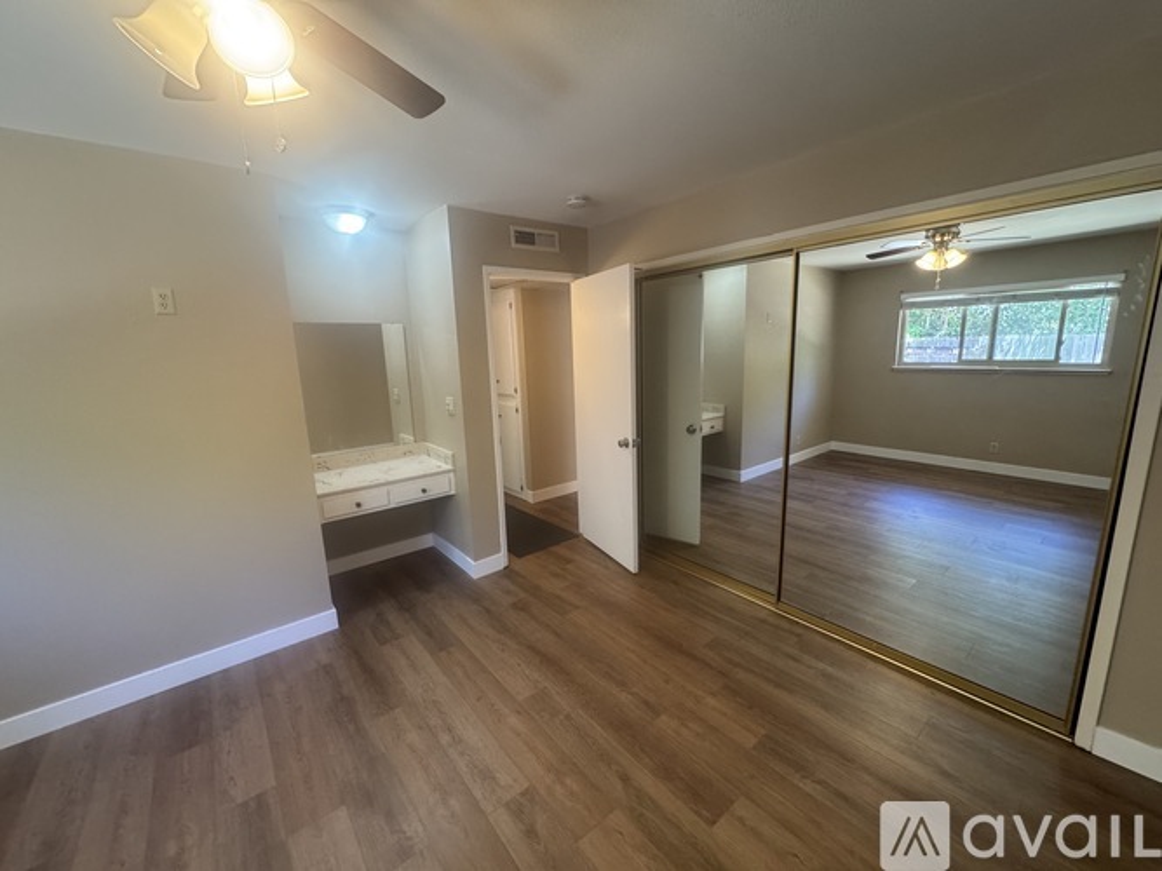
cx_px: 581
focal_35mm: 14
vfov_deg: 85.7
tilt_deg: -11.2
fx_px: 470
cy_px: 436
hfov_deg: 102.1
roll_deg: +2.0
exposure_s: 1/60
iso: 320
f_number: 2.2
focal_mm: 2.22
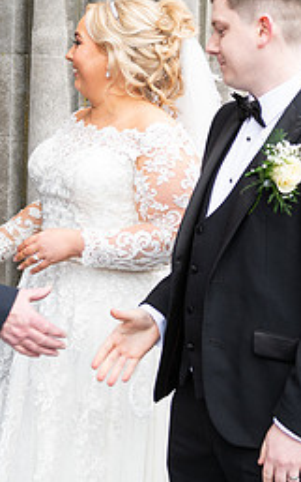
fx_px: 1143
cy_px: 160
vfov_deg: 23.7
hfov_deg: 15.0
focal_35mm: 87
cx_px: 183
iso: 125
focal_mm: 38
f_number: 3.5
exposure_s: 1/160
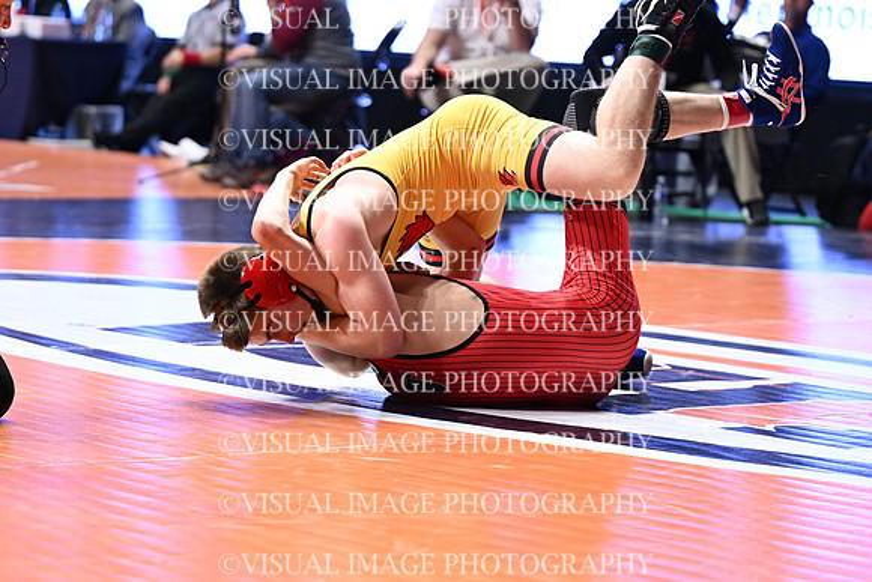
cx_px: 436
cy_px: 291
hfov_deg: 14.4
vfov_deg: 9.7
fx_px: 3440
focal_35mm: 142
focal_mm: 95
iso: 3200
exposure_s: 1/1000
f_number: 2.8
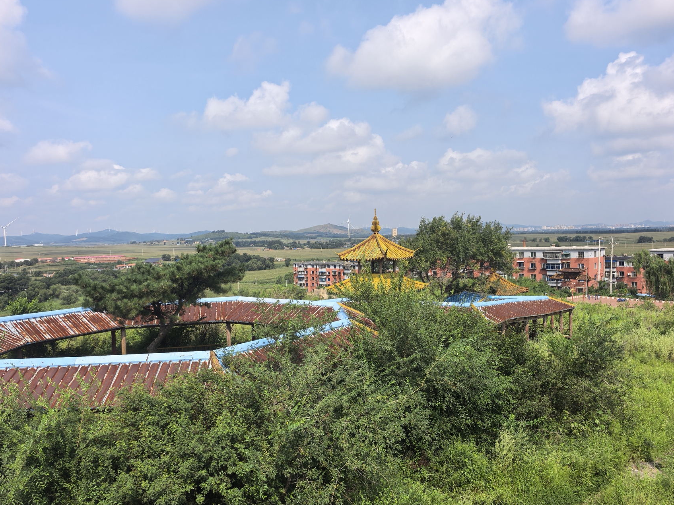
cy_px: 265
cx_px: 355
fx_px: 565
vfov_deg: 48.2
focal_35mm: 29
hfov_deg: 61.6
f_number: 2
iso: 50
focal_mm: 5.75
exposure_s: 1/2045
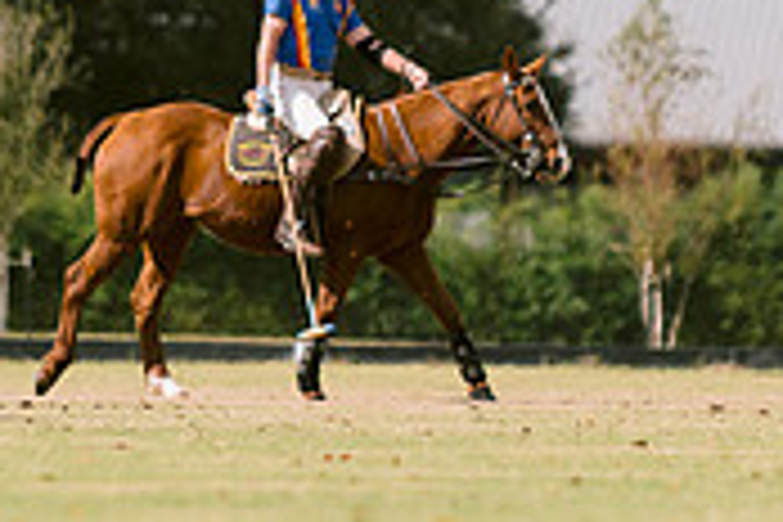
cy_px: -4
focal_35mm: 525
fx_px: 11418
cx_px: 309
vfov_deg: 2.6
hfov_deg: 3.9
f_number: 2.8
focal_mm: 150
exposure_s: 1/8000
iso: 200
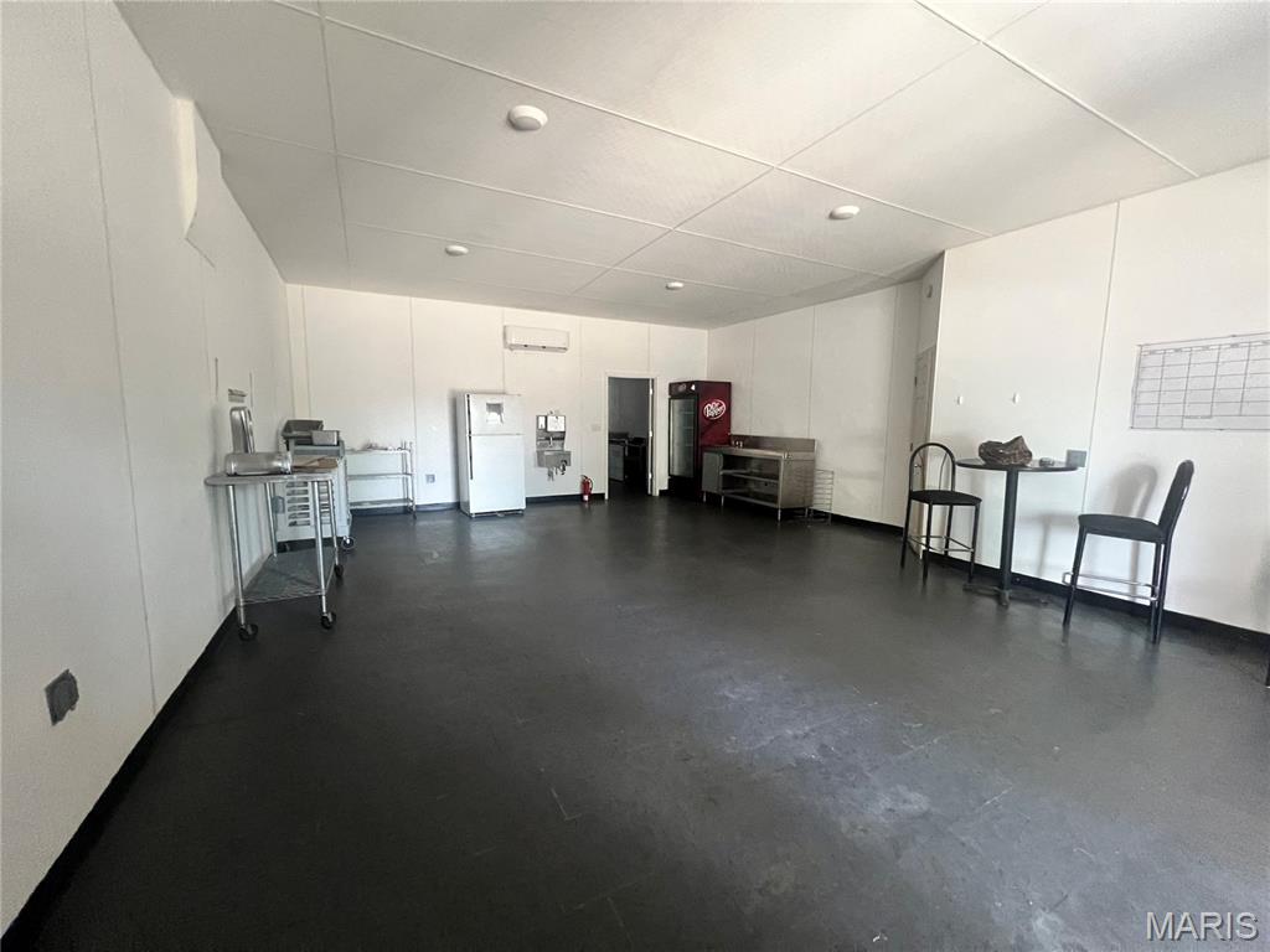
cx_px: 635
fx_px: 477
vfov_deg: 89.9
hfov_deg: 106.2
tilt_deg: -5.9
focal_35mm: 13
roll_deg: -0.4
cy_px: 476
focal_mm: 1.57
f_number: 1.8
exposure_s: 1/60
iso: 800
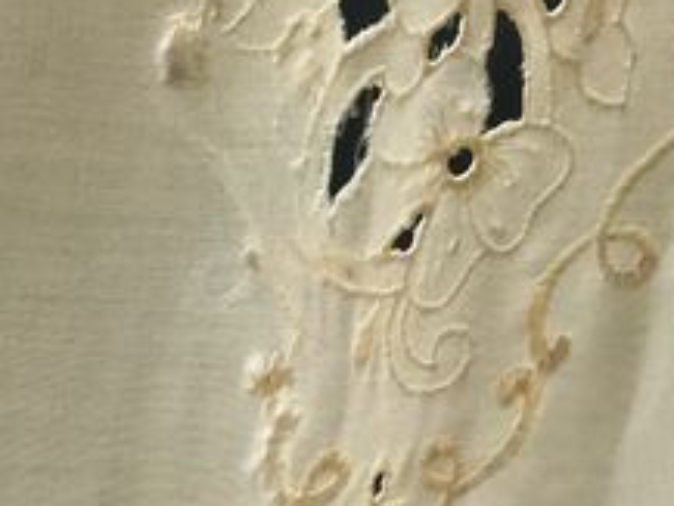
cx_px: -349
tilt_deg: -27.4
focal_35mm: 113
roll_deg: +0.4
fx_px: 2201
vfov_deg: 11.9
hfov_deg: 15.9
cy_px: 948
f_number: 2.2
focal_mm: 4.15
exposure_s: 1/33
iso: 64
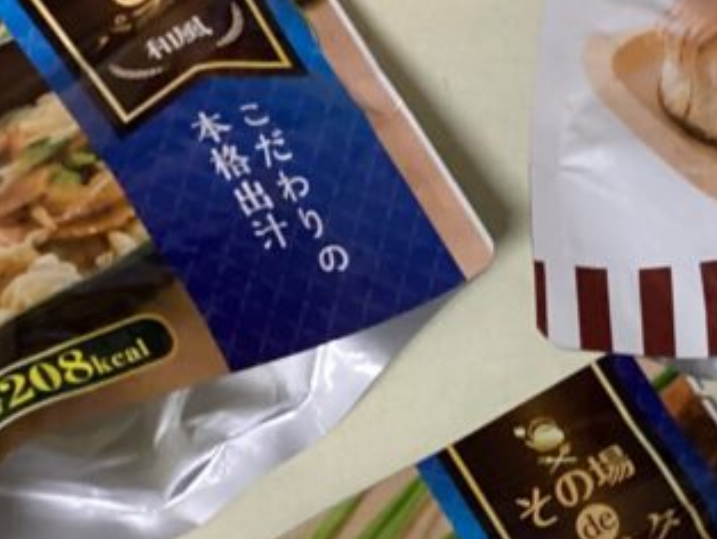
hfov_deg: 19.0
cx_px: 683
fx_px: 2094
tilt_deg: -82.2
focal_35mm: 101
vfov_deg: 14.6
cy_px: 402
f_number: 2.4
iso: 400
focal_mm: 3.3
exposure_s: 1/33
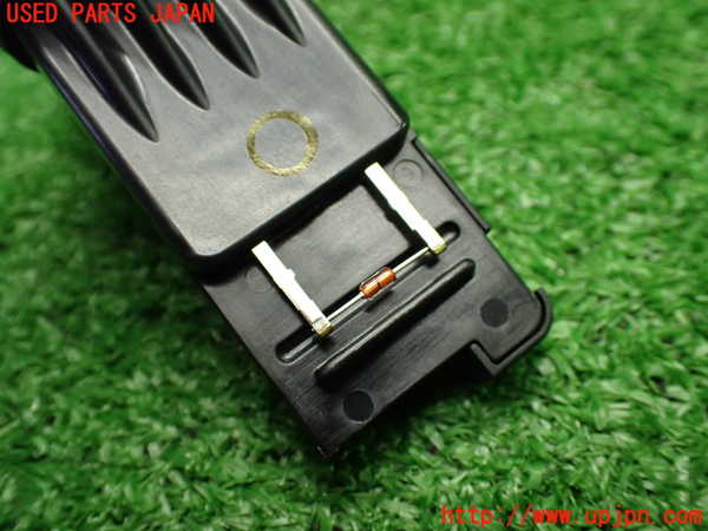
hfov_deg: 51.4
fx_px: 736
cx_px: 354
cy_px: 266
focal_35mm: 36
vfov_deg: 39.7
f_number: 2.5
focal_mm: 6.37
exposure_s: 1/125
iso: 800
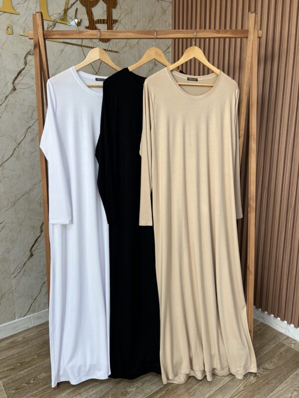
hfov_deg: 53.1
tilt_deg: -11.8
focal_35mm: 26
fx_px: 299
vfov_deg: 67.3
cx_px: 150
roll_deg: +0.5
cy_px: 199
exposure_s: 1/100
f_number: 1.5
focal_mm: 5.7
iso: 100
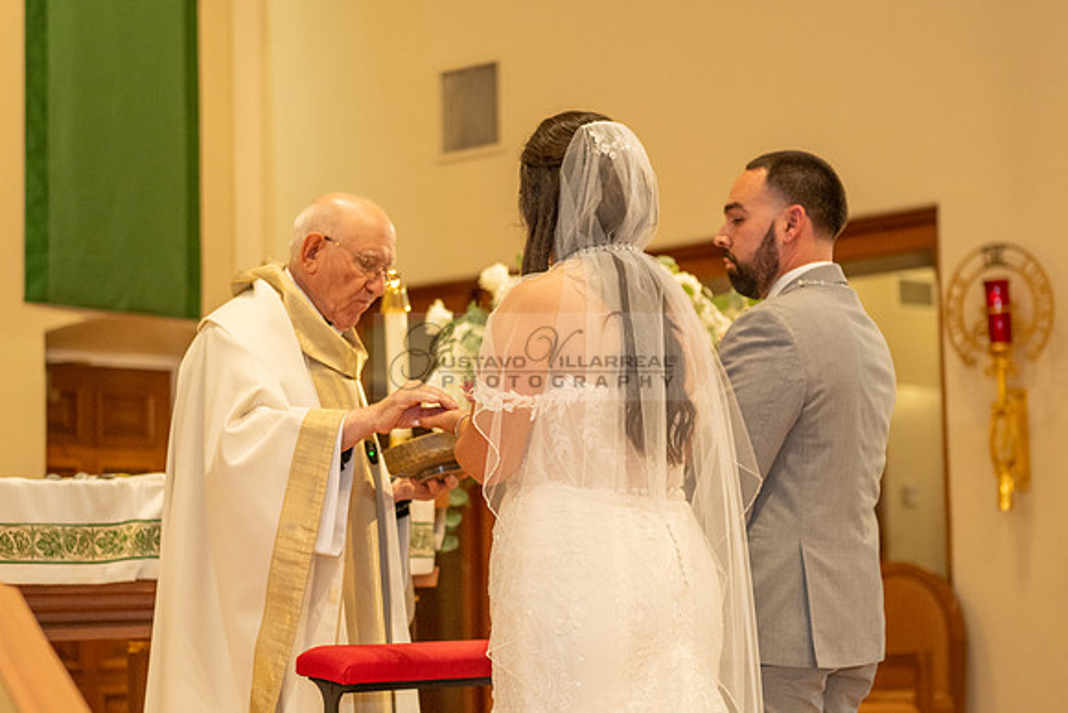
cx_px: 571
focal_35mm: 89
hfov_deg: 22.9
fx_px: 2634
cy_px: 384
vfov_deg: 15.4
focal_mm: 70
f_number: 2.8
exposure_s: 1/160
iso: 1600
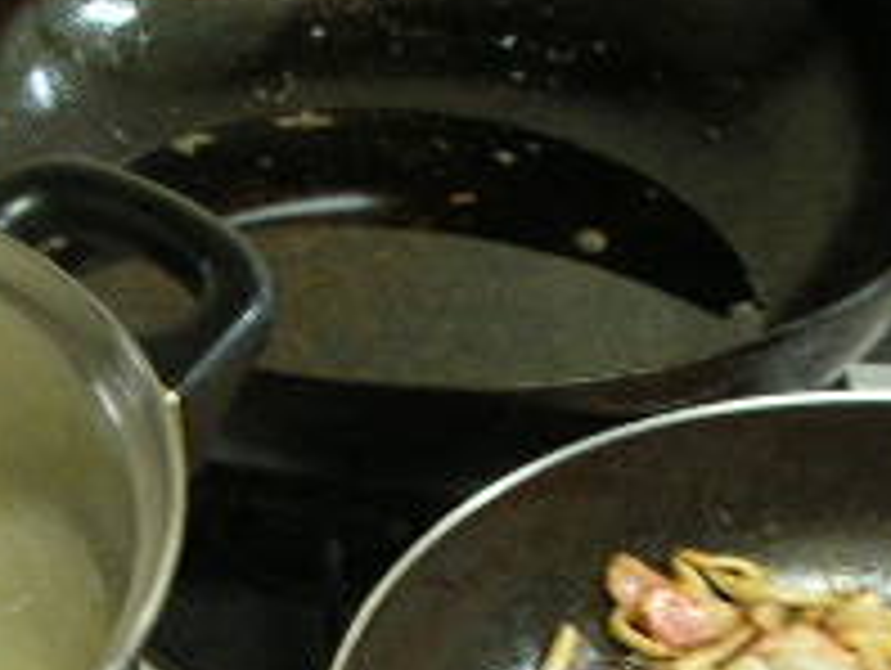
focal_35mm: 113
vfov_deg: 12.9
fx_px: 2912
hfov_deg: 17.4
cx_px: 302
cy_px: 755
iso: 112
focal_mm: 5.8
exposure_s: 1/5.7
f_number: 2.8
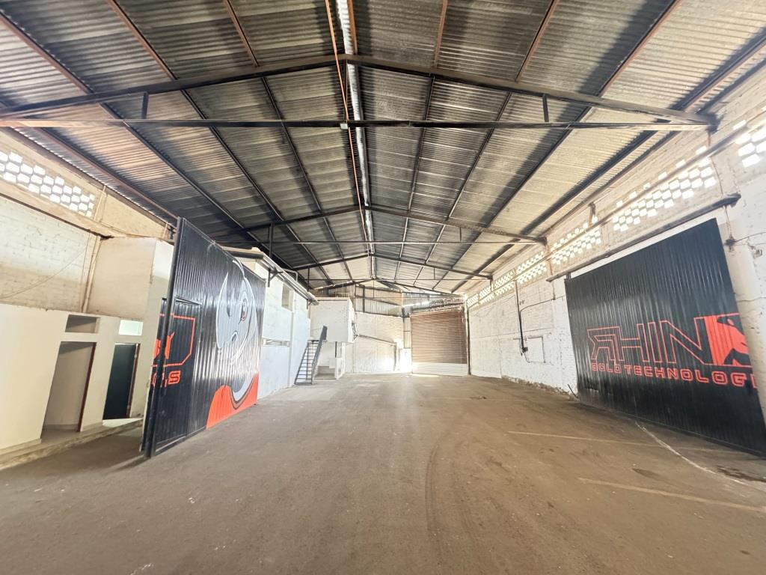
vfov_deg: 85.7
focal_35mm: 14
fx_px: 310
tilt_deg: +11.6
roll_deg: +0.1
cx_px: 383
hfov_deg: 102.1
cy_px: 288
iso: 1250
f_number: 2.2
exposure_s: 1/40
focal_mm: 2.22
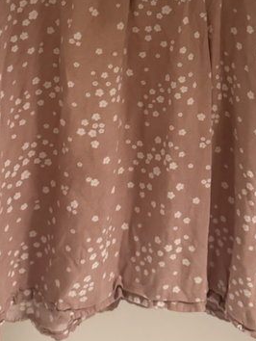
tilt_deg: -6.9
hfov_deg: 26.1
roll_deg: -2.0
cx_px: 142
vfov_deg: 32.7
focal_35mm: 56
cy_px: 39
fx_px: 552
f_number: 1.78
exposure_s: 1/50
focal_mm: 6.76
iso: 500
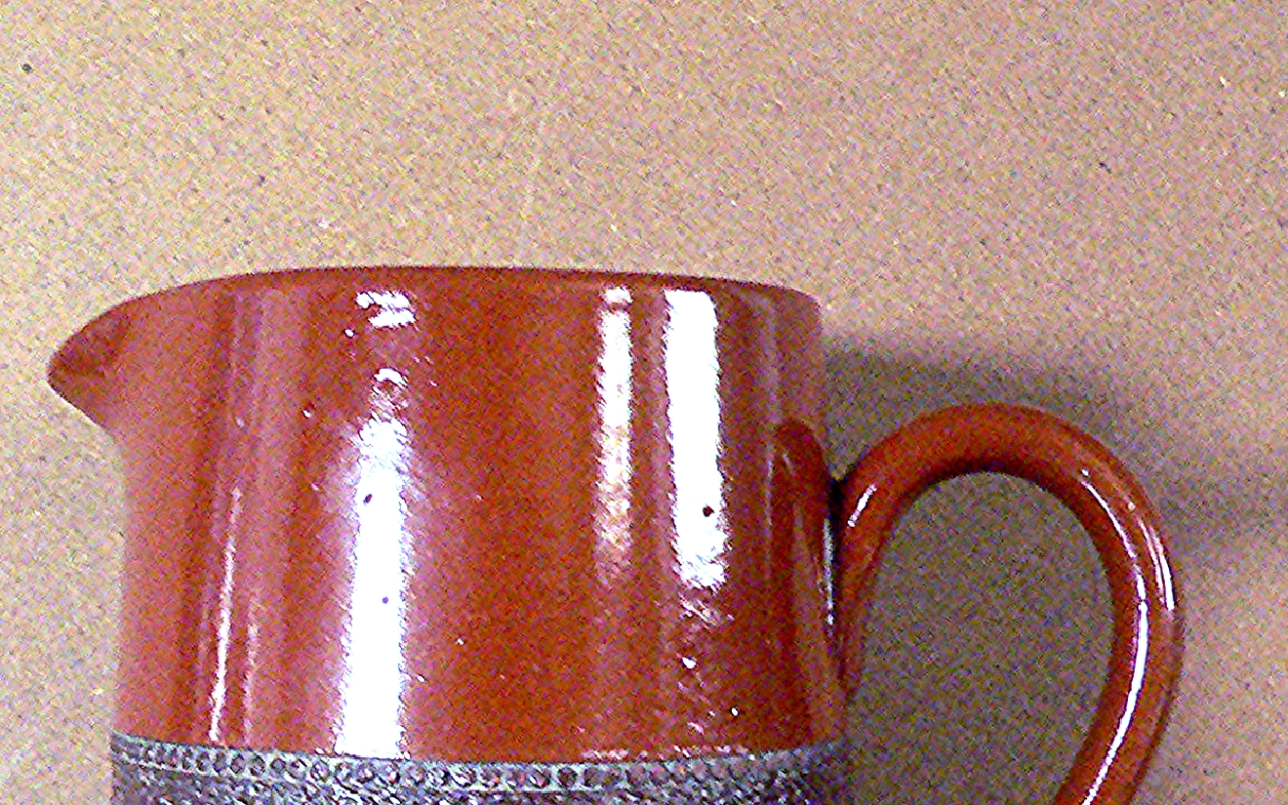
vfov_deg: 17.1
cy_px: 856
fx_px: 2598
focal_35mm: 74
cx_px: 546
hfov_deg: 27.8
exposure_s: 1/8
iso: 400
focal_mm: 6
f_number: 2.8
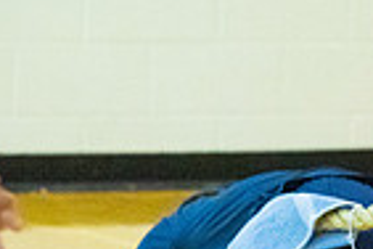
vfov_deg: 2.3
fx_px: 6195
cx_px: 672
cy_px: 144
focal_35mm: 598
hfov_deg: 3.4
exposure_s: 1/640
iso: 6400
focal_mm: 145
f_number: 4.5
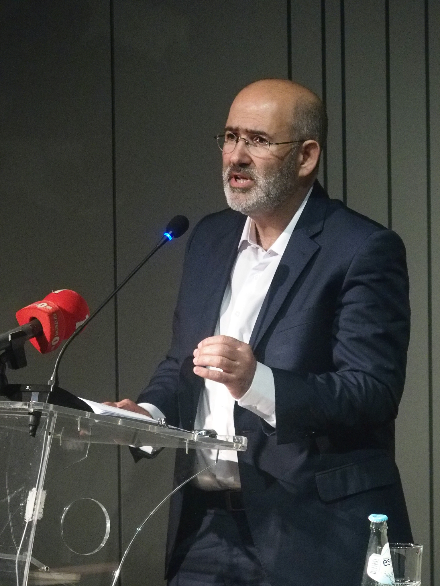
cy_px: 293
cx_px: 220
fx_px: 3390
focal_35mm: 200
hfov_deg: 7.4
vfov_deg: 9.9
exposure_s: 1/50
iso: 2000
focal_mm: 42.5
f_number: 2.8
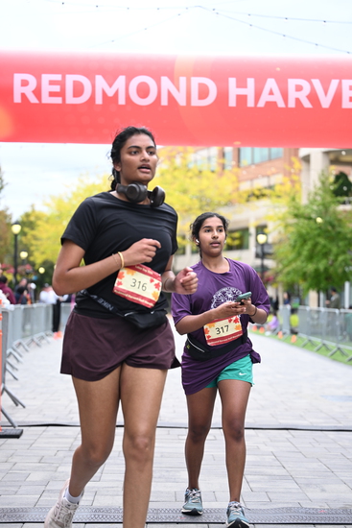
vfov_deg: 28.8
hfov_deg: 19.5
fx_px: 1026
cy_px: 264
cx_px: 176
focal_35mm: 70
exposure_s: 1/1600
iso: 640
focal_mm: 70
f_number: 2.8
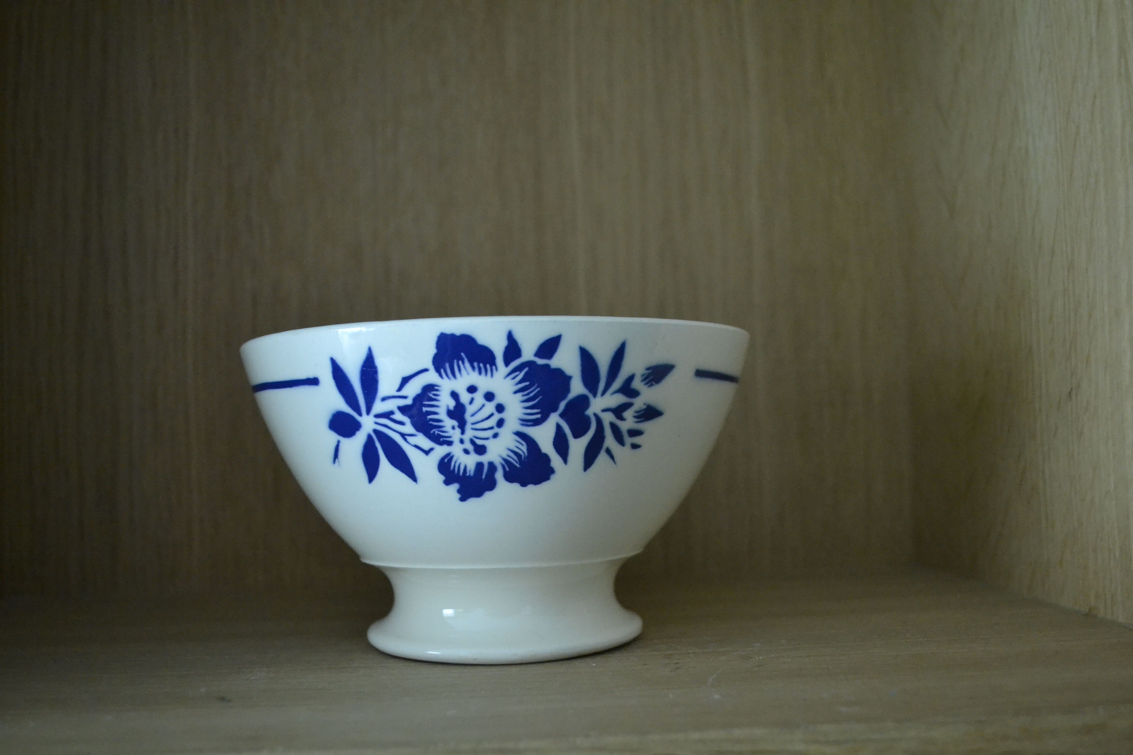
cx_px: 566
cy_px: 378
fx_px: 1133
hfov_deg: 53.1
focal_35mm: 36
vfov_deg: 36.9
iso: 3200
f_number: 4
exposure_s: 1/50
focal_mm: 24
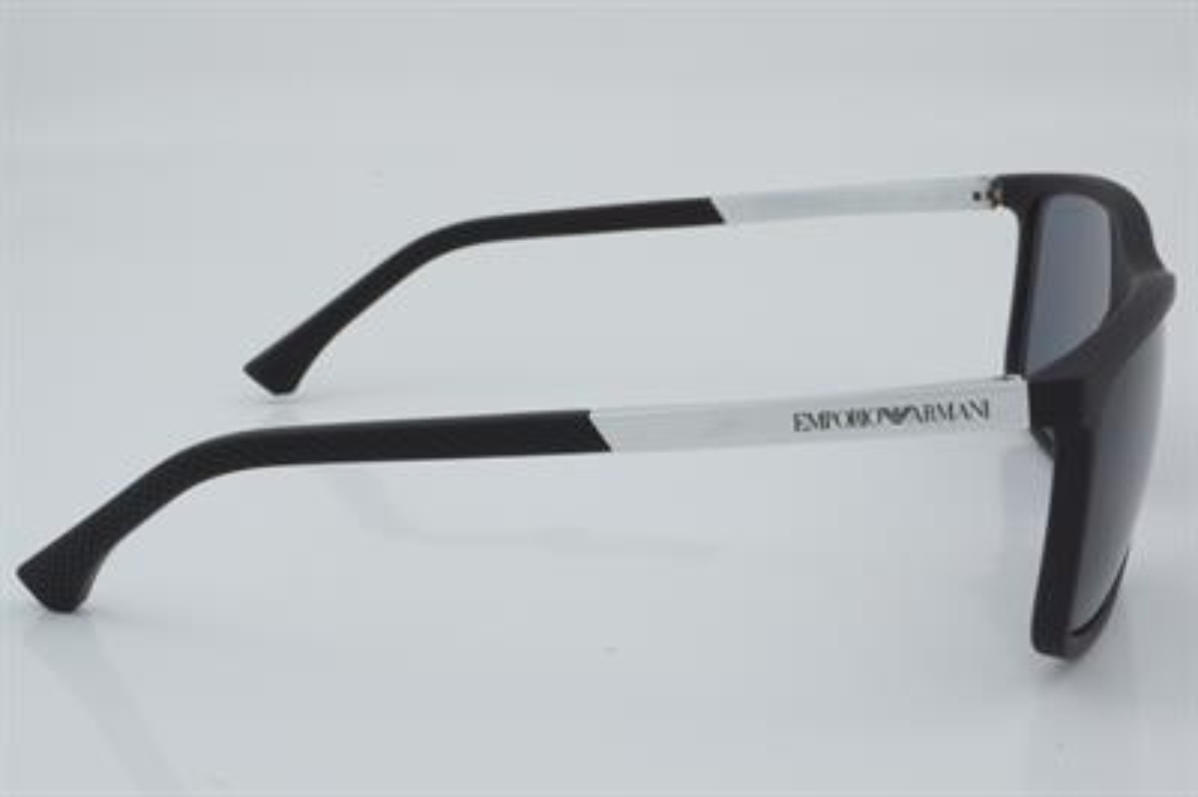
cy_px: 398
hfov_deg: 29.9
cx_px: 599
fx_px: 2244
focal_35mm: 68
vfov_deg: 20.1
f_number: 29
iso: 100
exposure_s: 1/4
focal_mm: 45
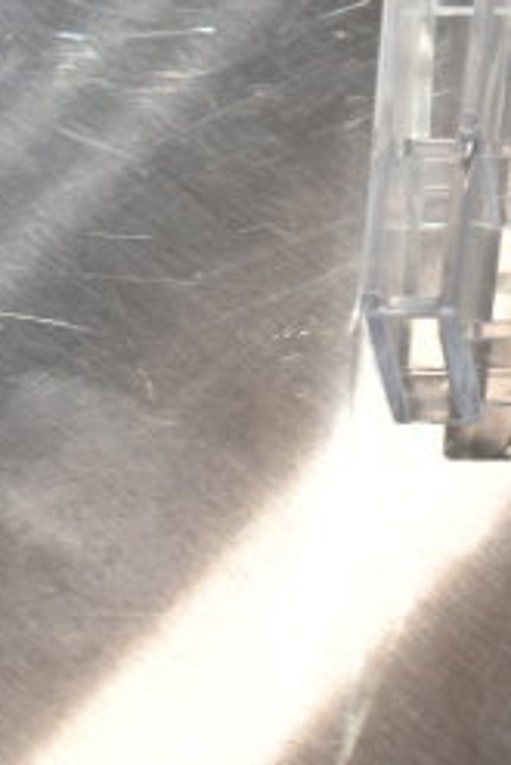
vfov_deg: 12.8
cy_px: -444
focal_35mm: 150
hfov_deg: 8.9
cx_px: 799
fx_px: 3186
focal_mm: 27
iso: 200
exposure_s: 1/50
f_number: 4
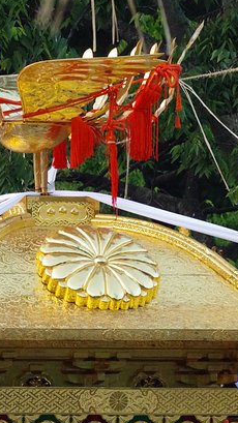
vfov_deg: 3.1
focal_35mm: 708
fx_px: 7945
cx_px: 88
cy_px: 192
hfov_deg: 1.7
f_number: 8
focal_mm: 180
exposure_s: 1/200
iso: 3200
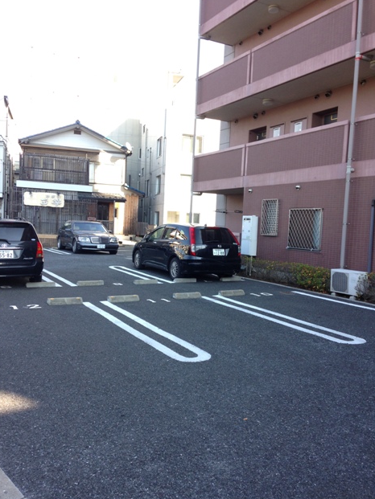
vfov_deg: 53.9
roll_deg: -2.4
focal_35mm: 34
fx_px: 491
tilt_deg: -2.4
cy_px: 250
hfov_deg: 41.8
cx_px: 183
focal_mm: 4.12
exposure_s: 1/187
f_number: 2.4
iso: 50
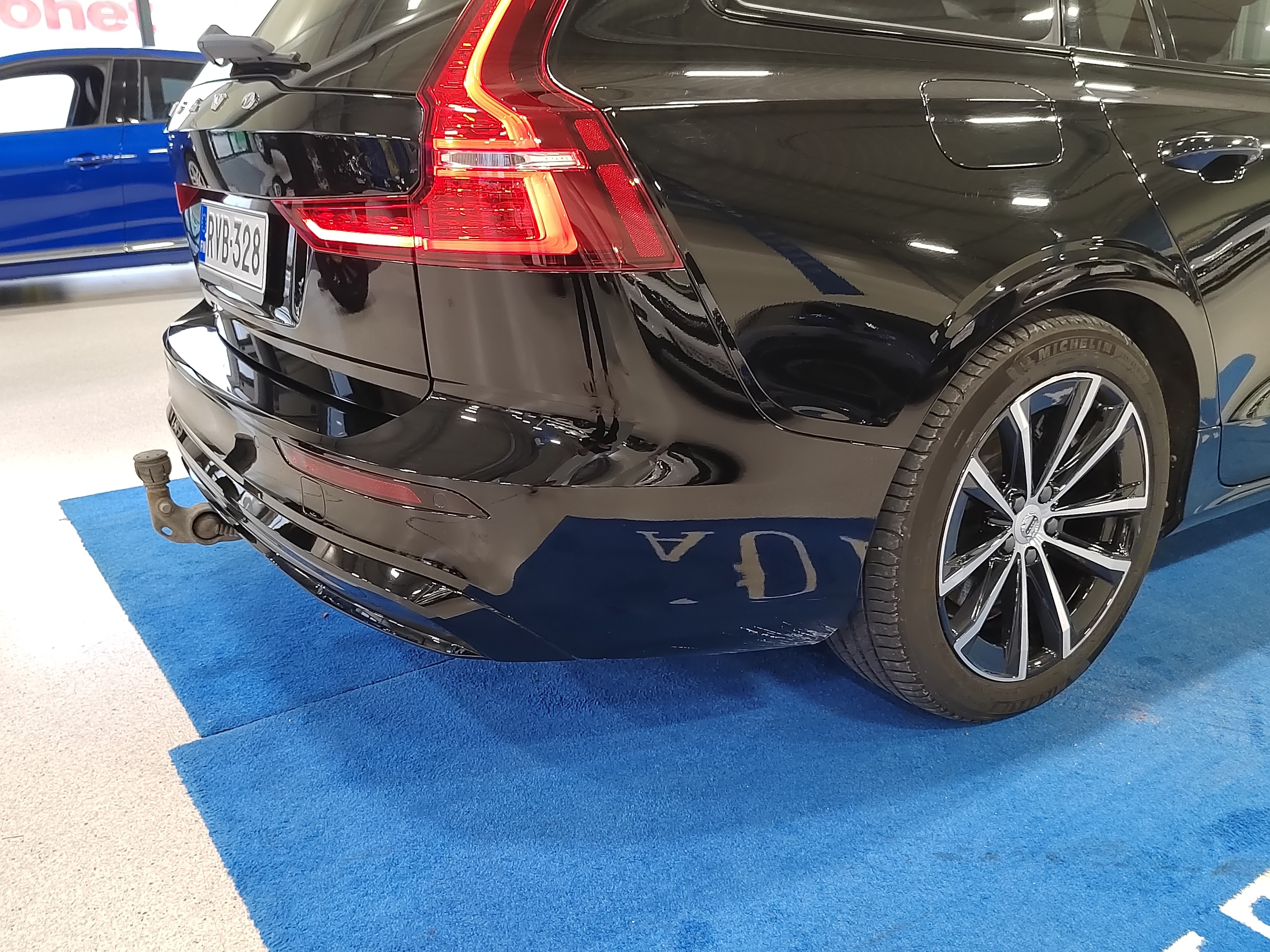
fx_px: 697
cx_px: 635
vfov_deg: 68.7
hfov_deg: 84.7
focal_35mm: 19
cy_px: 476
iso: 1169
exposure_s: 1/50
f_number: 1.9
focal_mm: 2.87
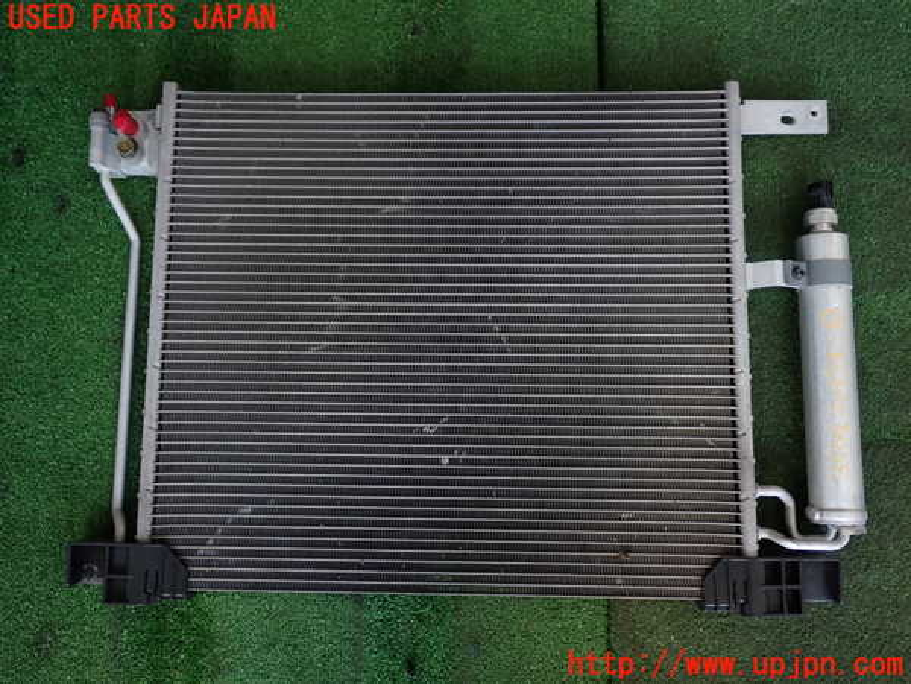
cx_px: 456
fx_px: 842
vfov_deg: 44.2
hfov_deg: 56.8
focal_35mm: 32
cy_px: 342
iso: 100
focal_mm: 5.79
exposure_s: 1/60
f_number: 2.4
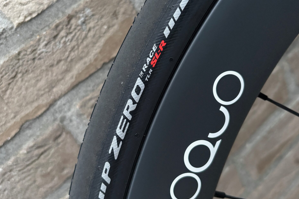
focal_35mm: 37
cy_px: 87
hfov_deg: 51.9
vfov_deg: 35.9
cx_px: 149
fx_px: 307
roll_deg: +32.9
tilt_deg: -30.1
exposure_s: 1/37
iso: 640
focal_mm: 5.96
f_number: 1.6
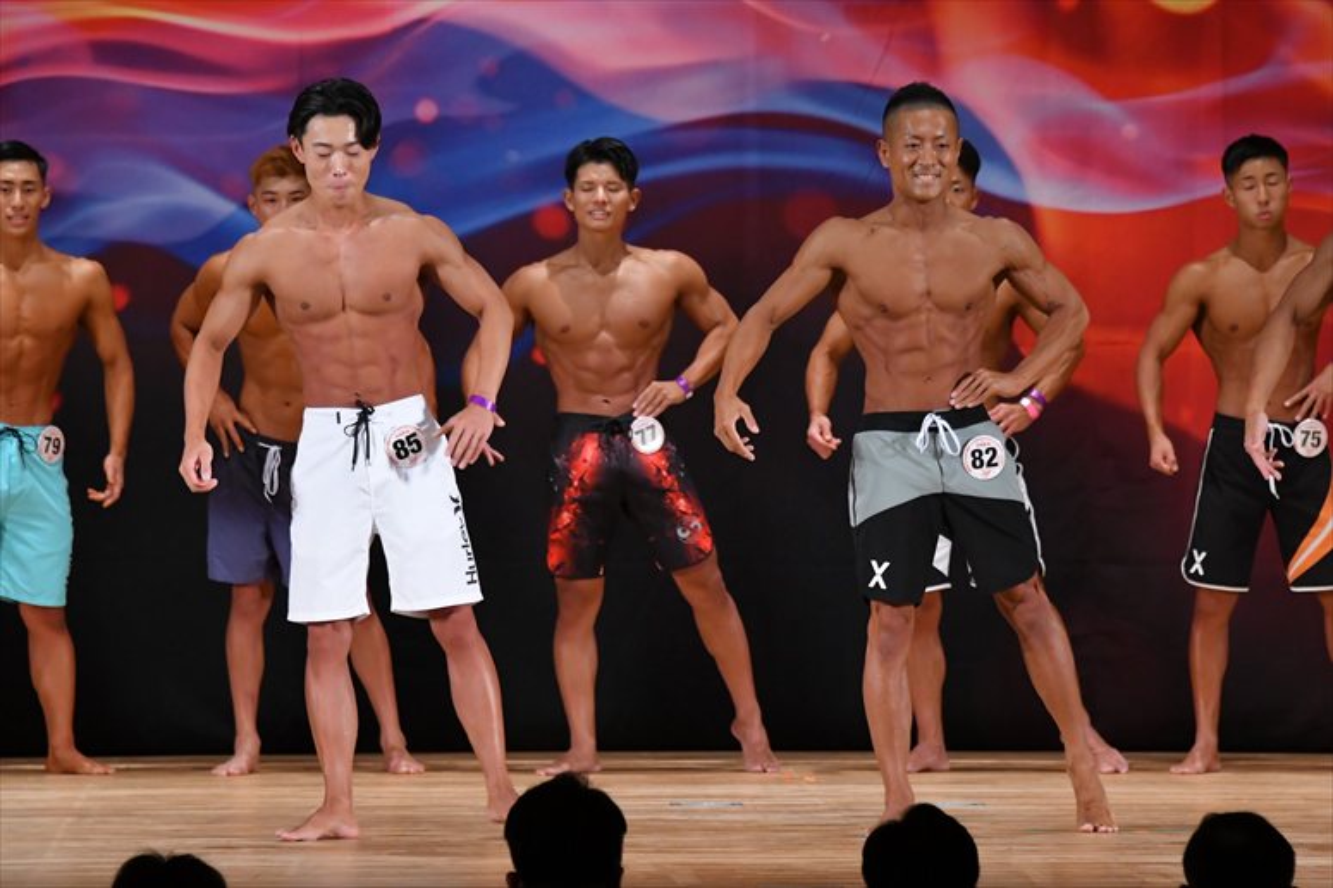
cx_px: 666
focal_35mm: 240
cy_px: 444
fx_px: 8882
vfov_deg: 5.7
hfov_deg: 8.6
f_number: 5.6
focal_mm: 160
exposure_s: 1/400
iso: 3200
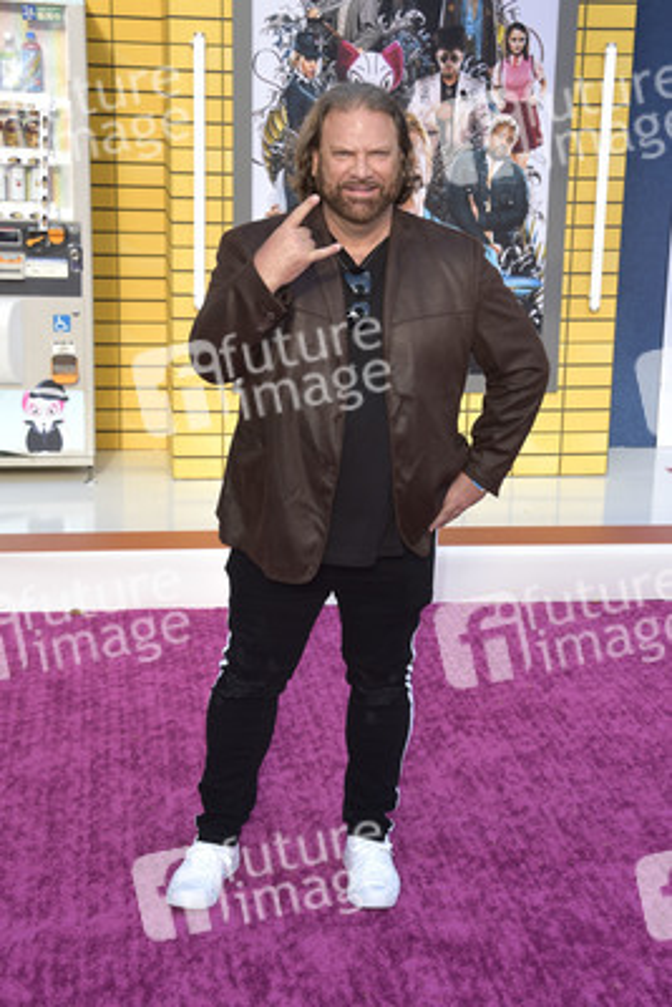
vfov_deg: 34.5
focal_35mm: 58
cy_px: 504
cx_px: 336
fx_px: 1622
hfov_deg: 23.4
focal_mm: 58
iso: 400
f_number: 7.1
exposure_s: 1/250
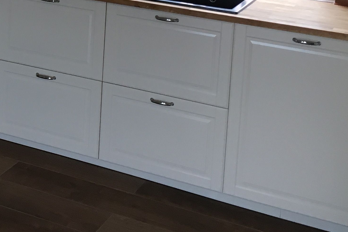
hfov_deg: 22.9
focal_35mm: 83
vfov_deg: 15.6
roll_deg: -1.0
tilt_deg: -6.6
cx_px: -47
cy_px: -78
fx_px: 802
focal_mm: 4.15
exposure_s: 1/33
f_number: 2.2
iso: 32
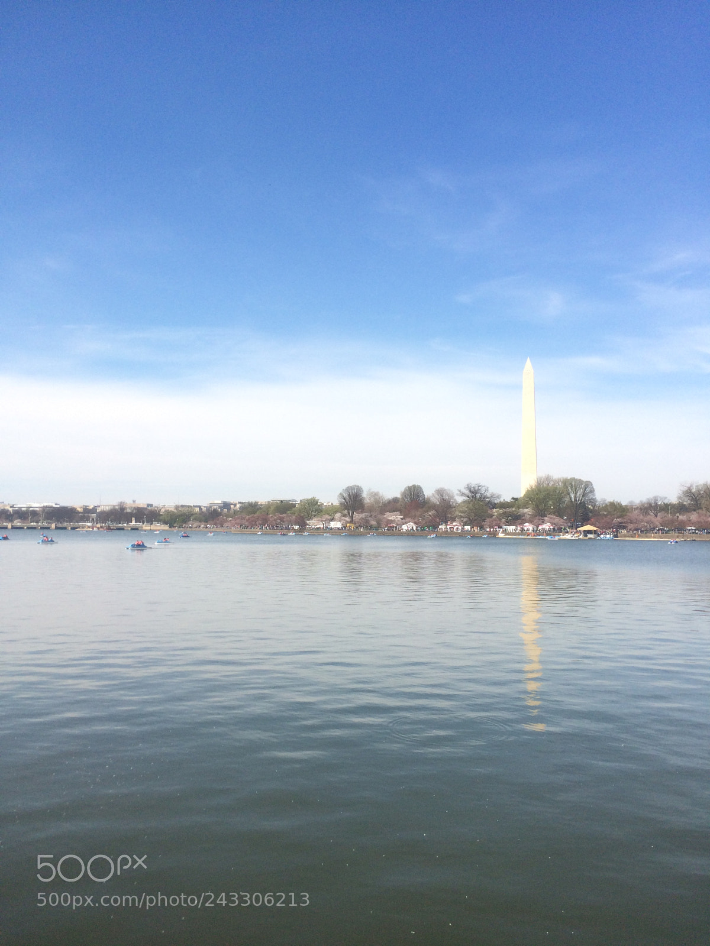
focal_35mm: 29
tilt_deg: +2.2
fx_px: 793
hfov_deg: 48.2
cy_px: 473
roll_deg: -0.3
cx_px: 355
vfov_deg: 61.7
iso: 32
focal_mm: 4.15
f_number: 2.2
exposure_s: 1/2160
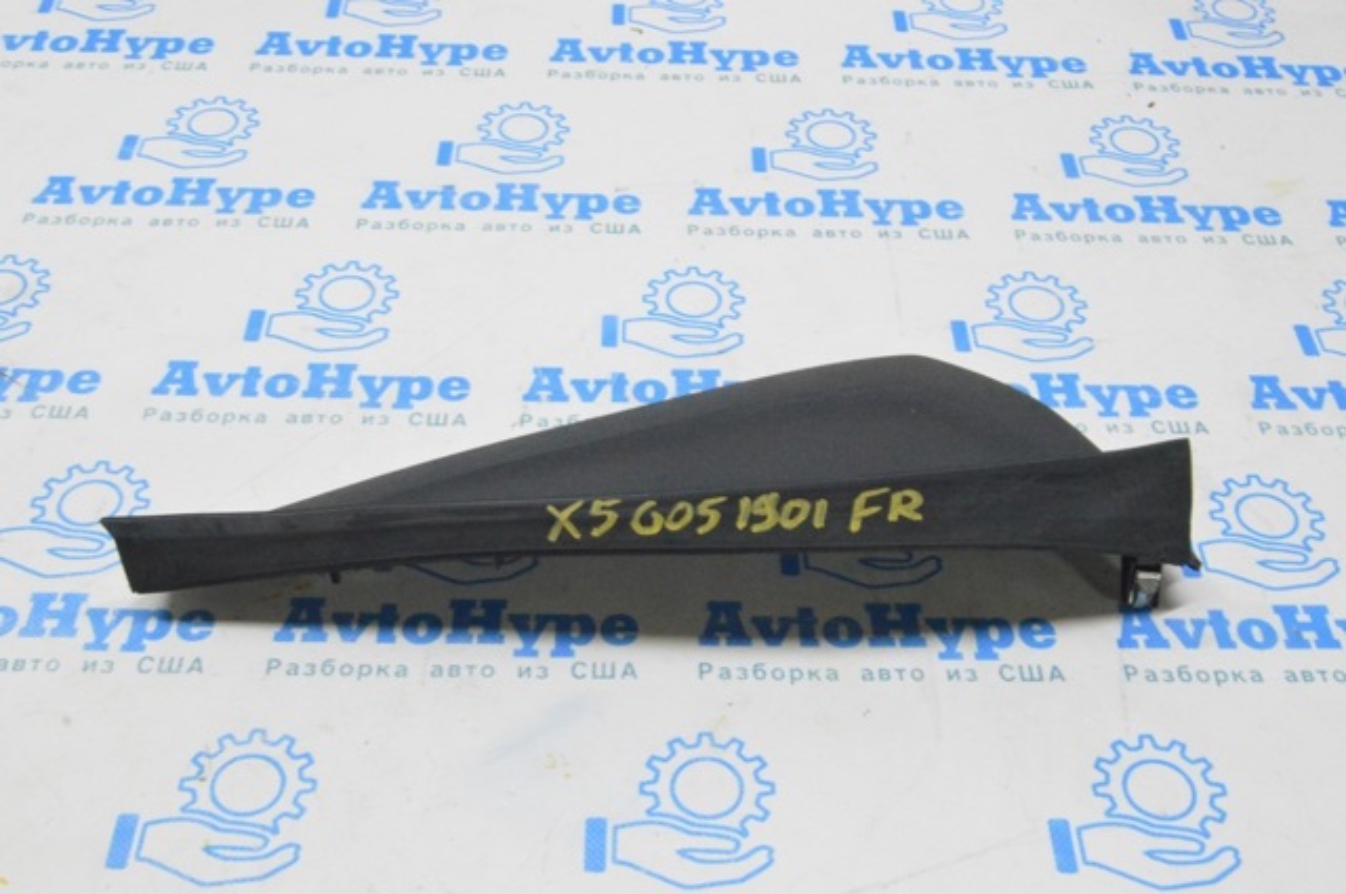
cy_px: 447
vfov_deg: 29.8
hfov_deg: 43.7
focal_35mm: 45
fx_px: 1680
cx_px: 673
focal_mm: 30
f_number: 20
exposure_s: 1/20
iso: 6400
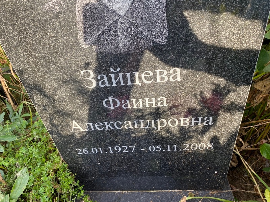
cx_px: 135
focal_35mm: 26
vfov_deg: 53.1
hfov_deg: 67.3
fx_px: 203
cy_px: 101
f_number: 1.8
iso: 32
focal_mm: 4.25
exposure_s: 1/155
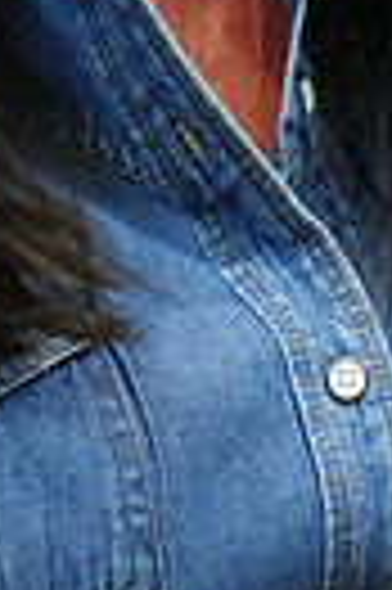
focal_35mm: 466
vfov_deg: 4.4
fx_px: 7631
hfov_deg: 2.9
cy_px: -671
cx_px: -65
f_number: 4
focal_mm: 70
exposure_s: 1/125
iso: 1250
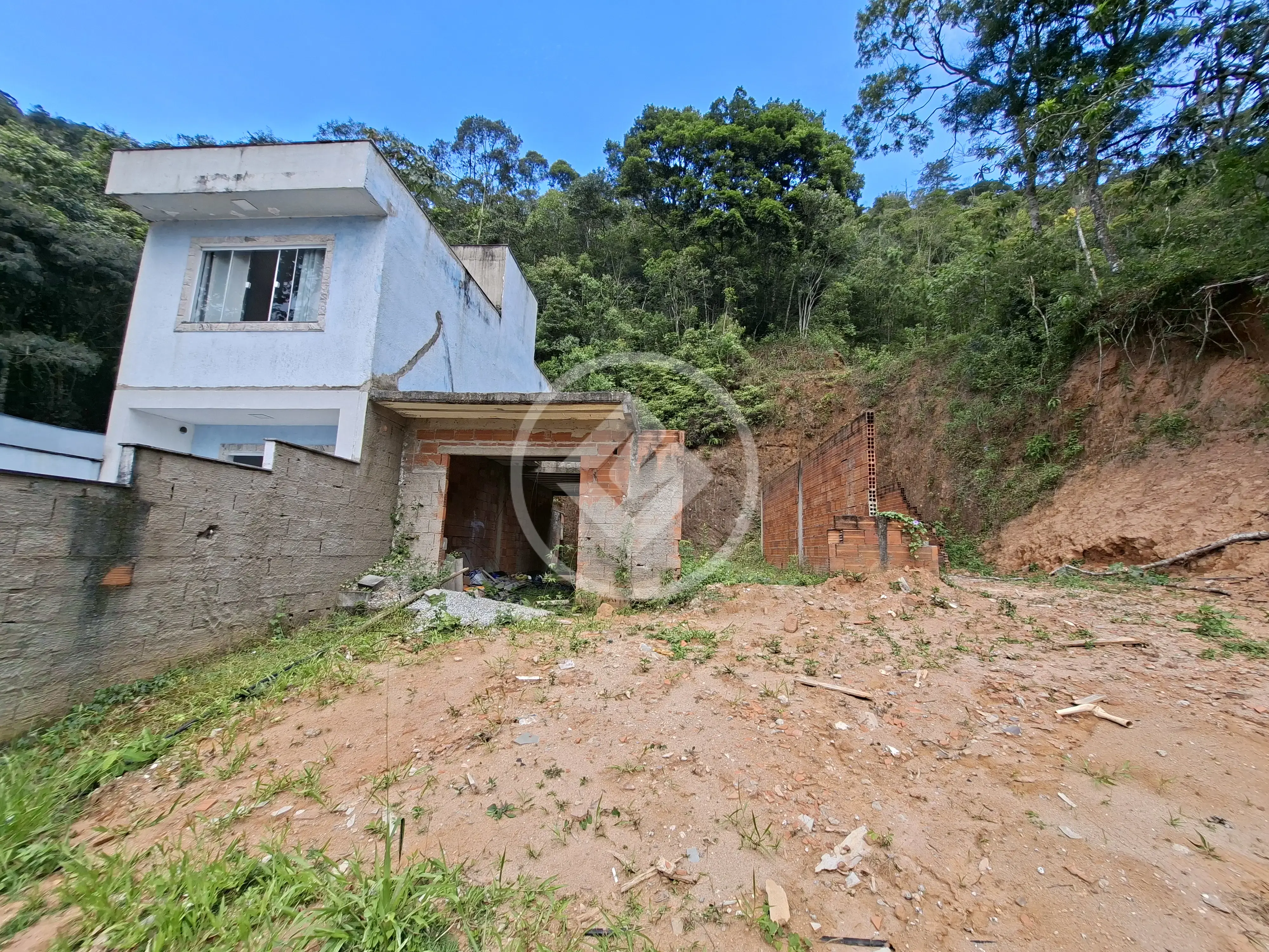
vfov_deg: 89.9
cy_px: 476
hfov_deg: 106.2
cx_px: 634
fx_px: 477
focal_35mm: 13
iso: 40
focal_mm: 1.74
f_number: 2.2
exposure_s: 1/283
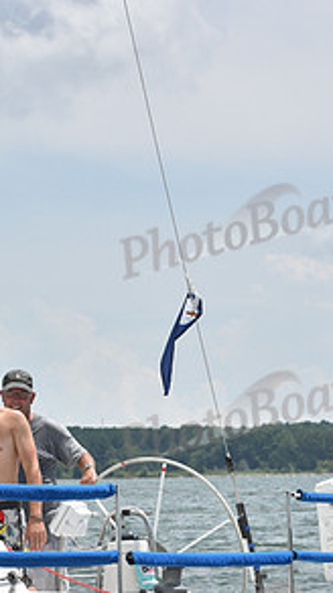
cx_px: 15
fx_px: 3206
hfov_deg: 5.9
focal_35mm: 204
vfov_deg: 10.5
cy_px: 548
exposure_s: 1/1000
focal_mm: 98
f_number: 10
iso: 320
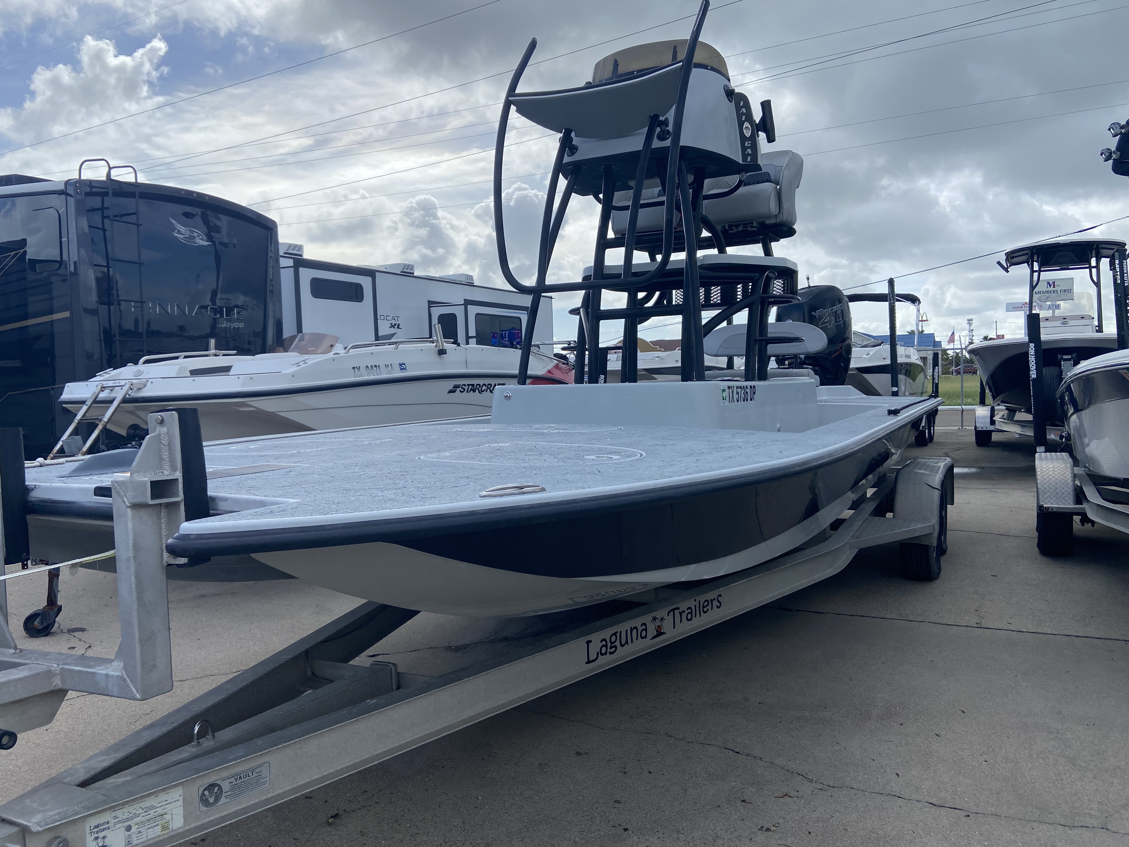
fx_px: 848
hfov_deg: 67.3
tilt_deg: -5.9
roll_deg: +1.8
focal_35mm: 26
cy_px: 424
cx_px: 564
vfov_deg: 53.1
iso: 32
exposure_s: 1/3497
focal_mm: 4.25
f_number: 1.8
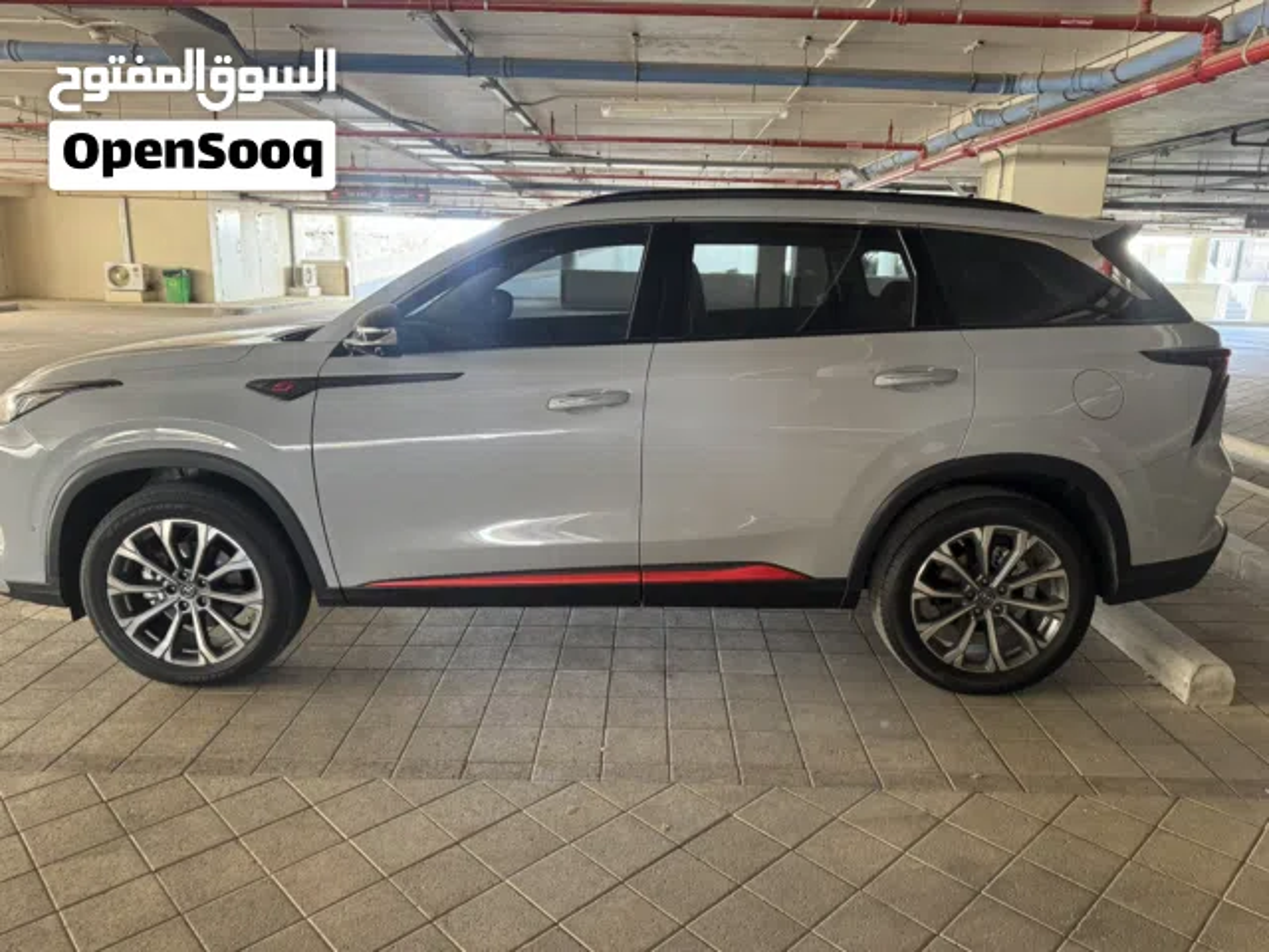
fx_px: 880
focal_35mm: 24
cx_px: 634
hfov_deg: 71.6
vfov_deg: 56.8
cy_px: 476
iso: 800
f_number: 1.78
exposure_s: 1/60
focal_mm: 6.76
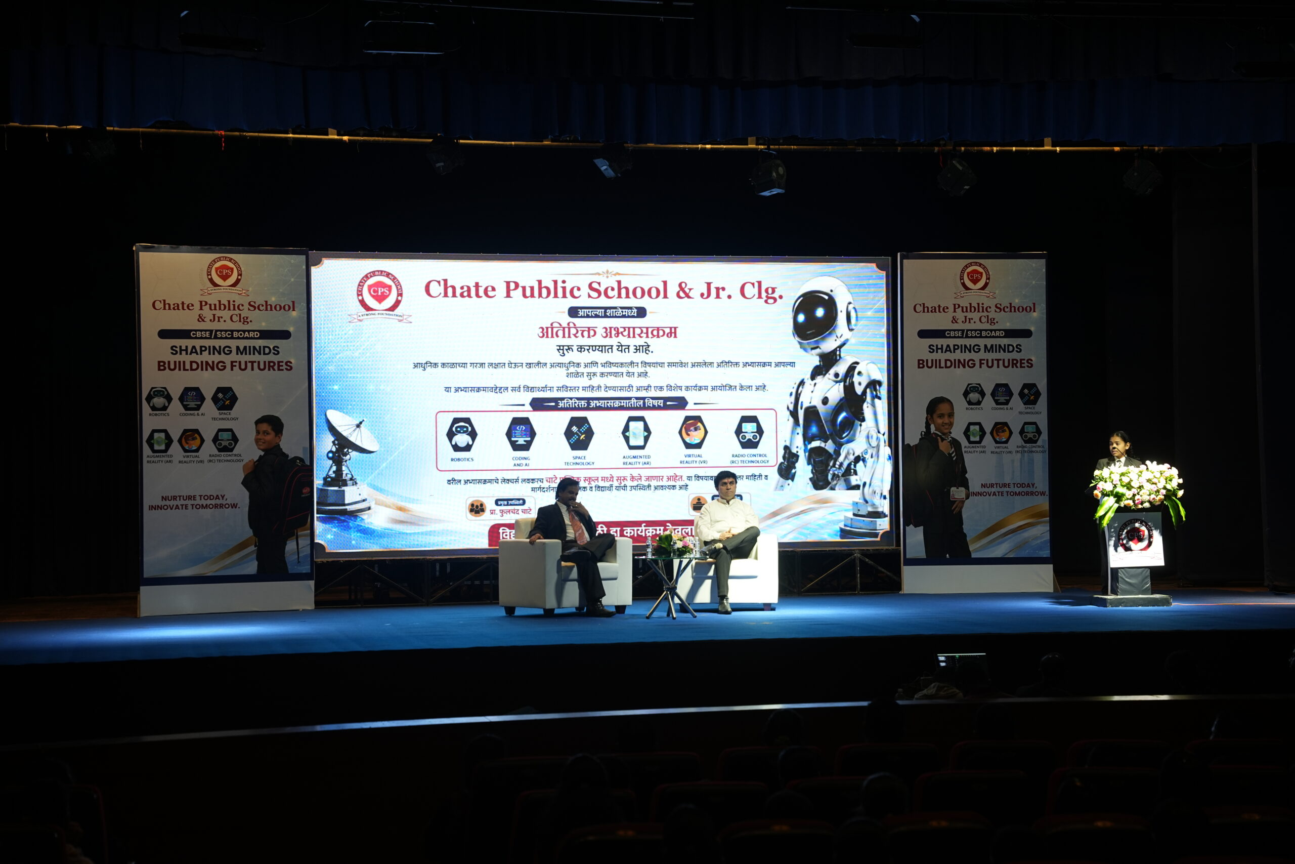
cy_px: 432
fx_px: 2198
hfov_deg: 32.8
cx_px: 648
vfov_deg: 22.2
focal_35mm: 61
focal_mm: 61.1
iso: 500
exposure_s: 1/100
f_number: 4
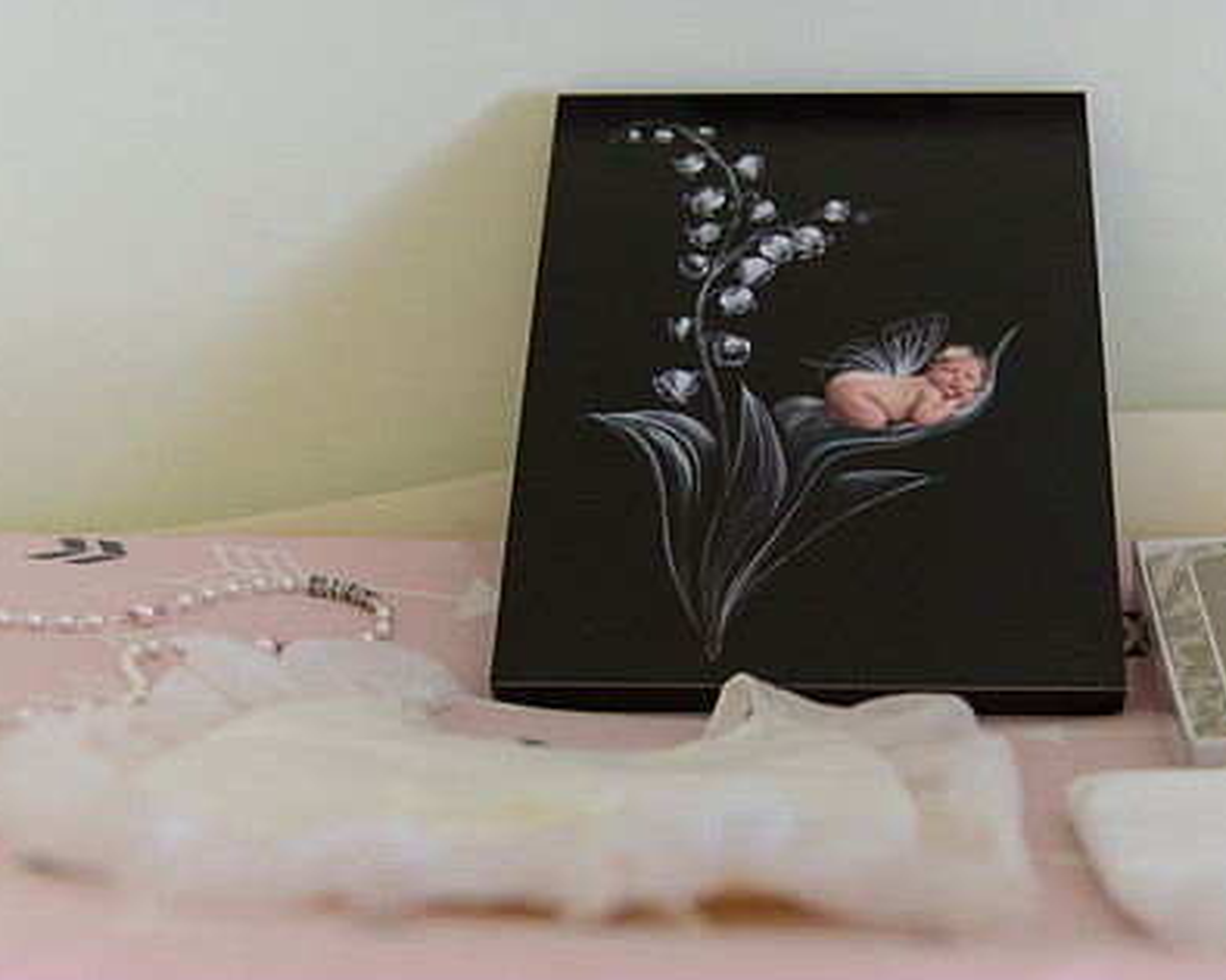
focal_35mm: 58
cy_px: 446
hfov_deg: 32.3
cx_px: 781
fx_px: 2104
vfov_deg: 26.2
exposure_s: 1/125
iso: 1600
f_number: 3.2
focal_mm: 42
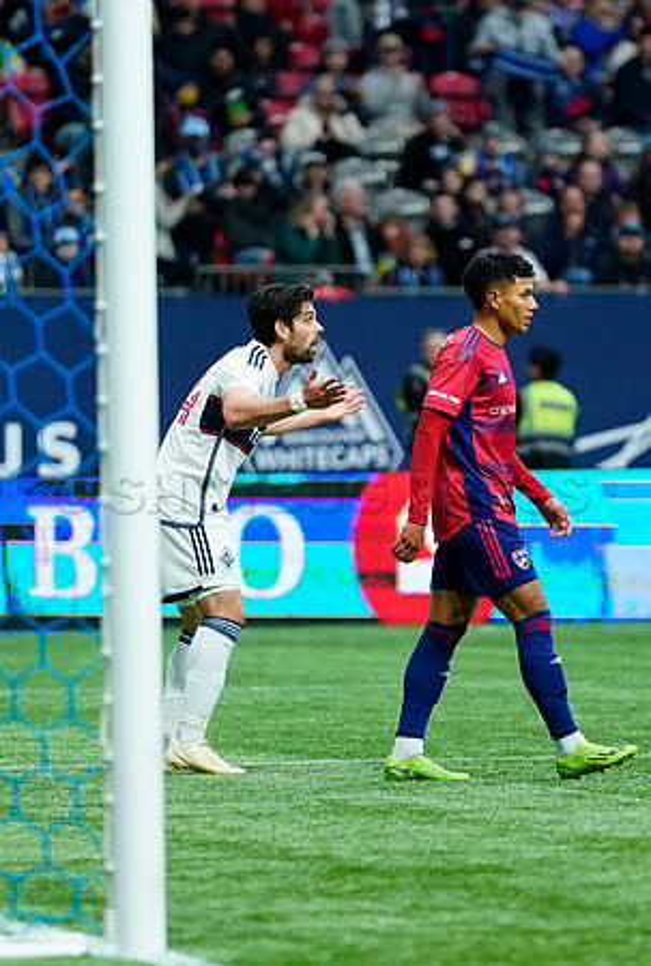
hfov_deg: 6.9
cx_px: 326
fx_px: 5387
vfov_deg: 10.3
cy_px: 483
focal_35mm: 200
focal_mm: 200
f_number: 2.8
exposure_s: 1/2500
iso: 3200
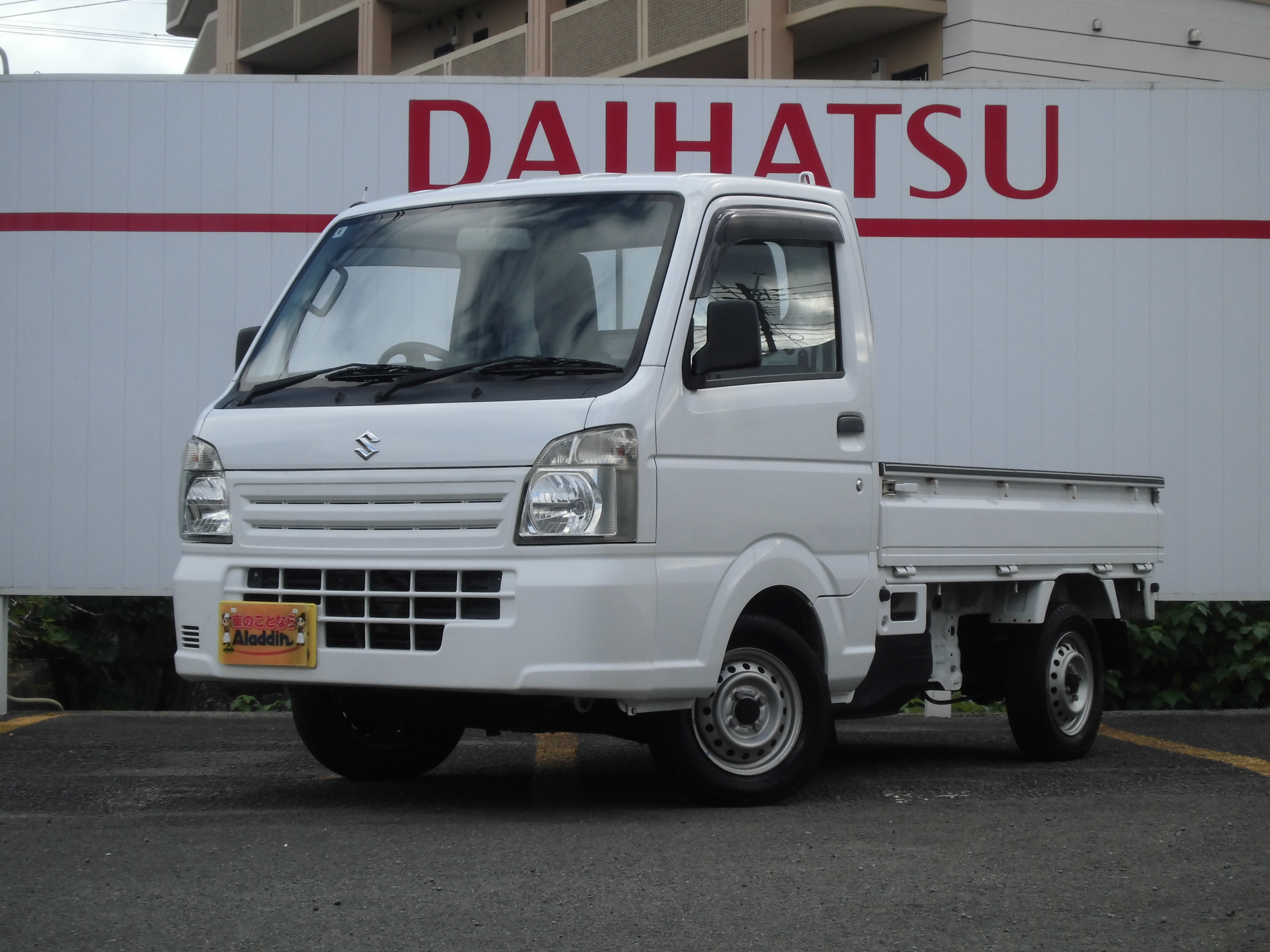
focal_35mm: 75
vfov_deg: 19.6
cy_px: 468
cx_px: 643
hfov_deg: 26.0
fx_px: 2752
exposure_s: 1/500
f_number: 4.4
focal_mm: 13
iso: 100
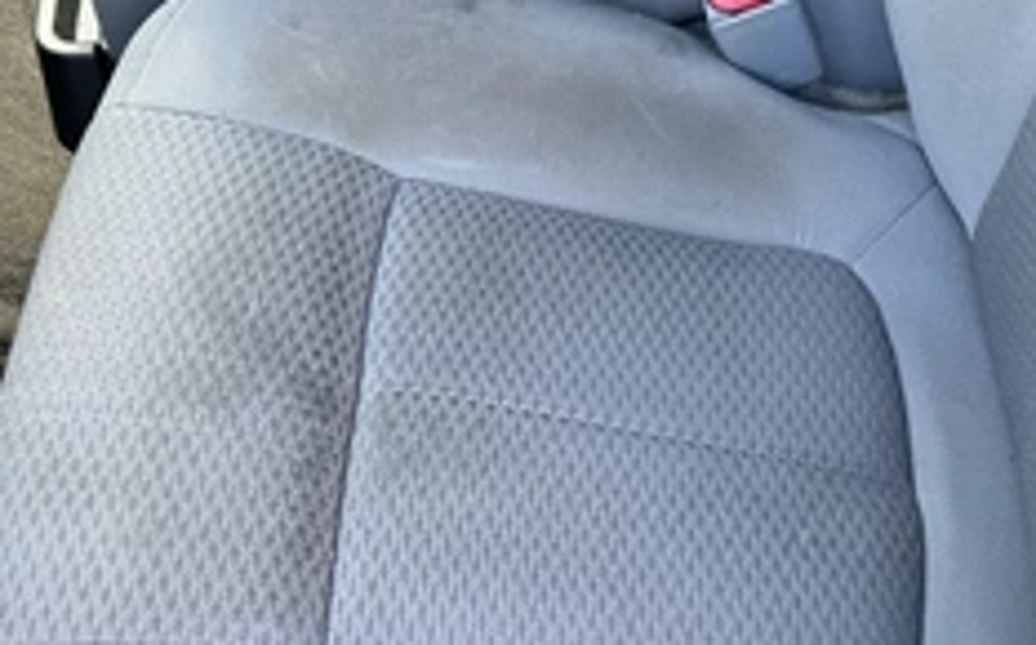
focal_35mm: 51
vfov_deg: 24.9
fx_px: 1438
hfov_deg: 39.5
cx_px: 454
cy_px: 498
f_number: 1.8
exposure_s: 1/96
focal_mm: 3
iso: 64
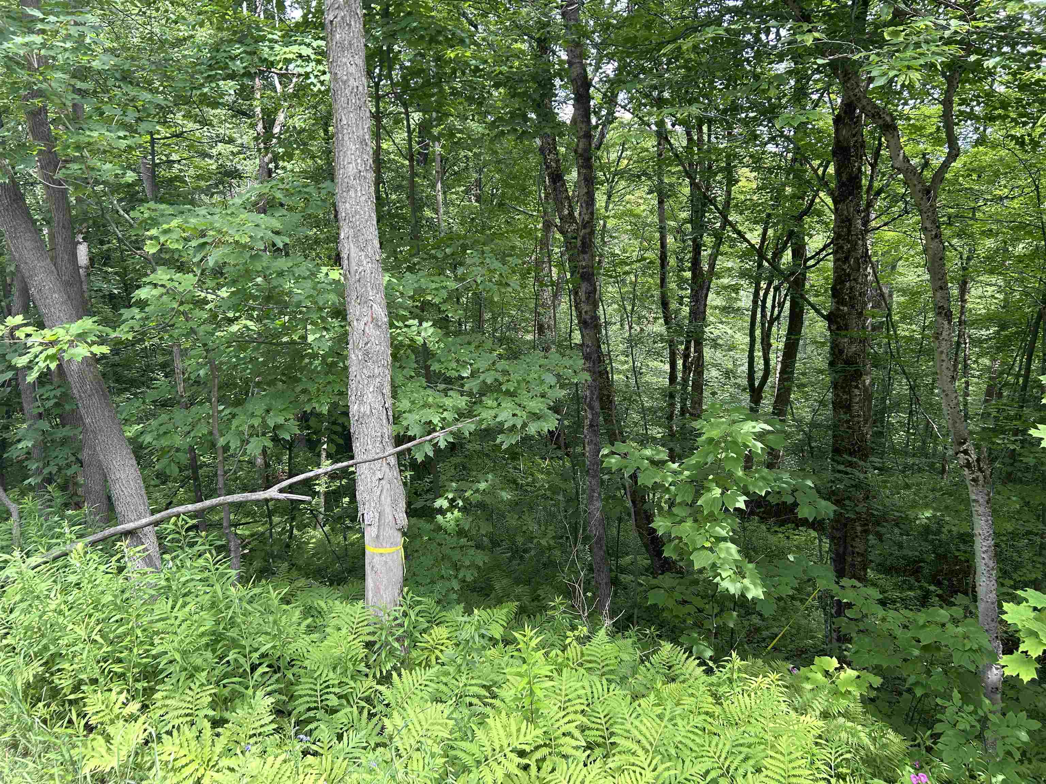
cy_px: 392
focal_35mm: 26
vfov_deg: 53.1
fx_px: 786
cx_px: 523
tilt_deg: -12.7
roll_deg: +1.7
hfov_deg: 67.3
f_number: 1.5
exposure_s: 1/234
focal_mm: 5.7
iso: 50
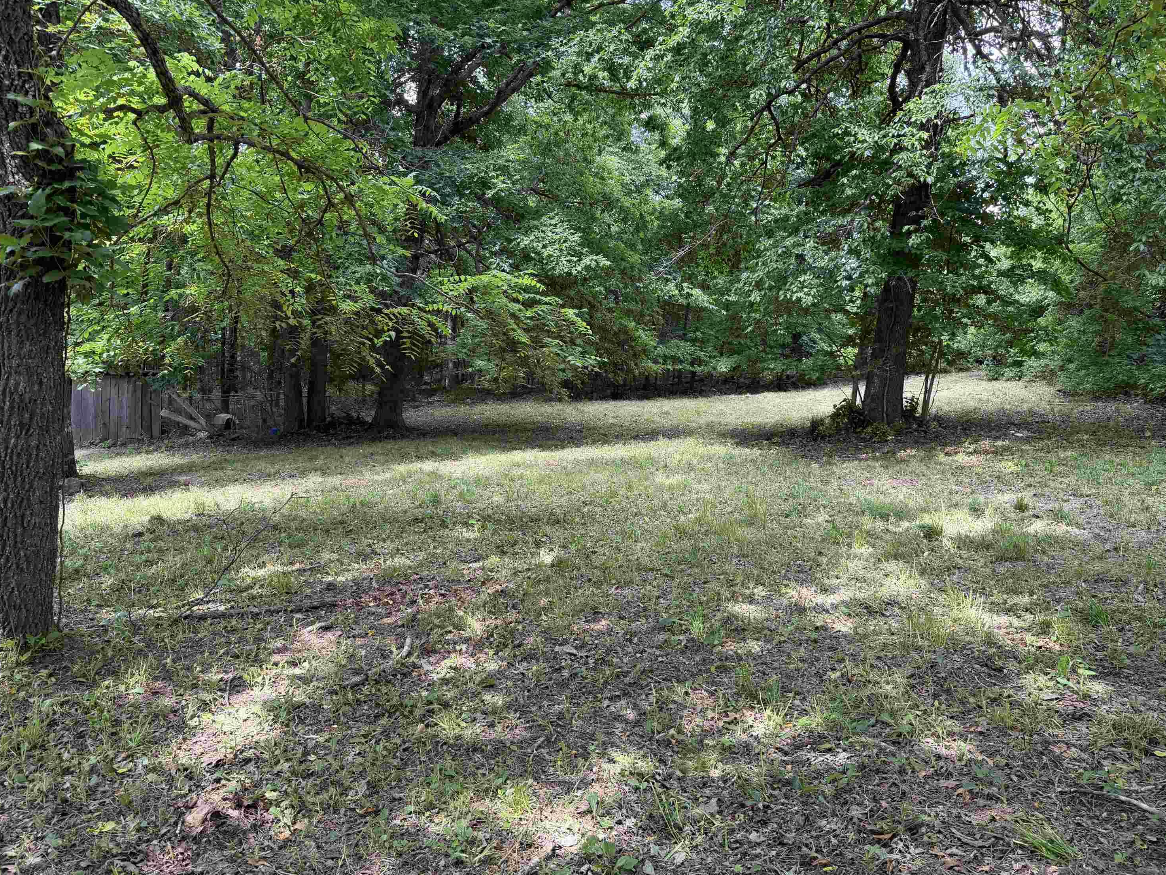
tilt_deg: -7.6
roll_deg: -5.1
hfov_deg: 69.4
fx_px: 842
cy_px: 428
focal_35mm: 25
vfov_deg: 54.9
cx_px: 571
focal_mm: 6.76
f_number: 1.78
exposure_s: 1/266
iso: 80
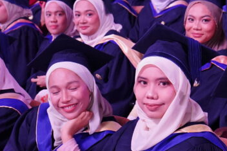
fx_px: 587
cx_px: 150
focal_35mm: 93
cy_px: 132
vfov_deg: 14.6
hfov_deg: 21.8
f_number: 4
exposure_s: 1/125
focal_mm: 32
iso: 6400
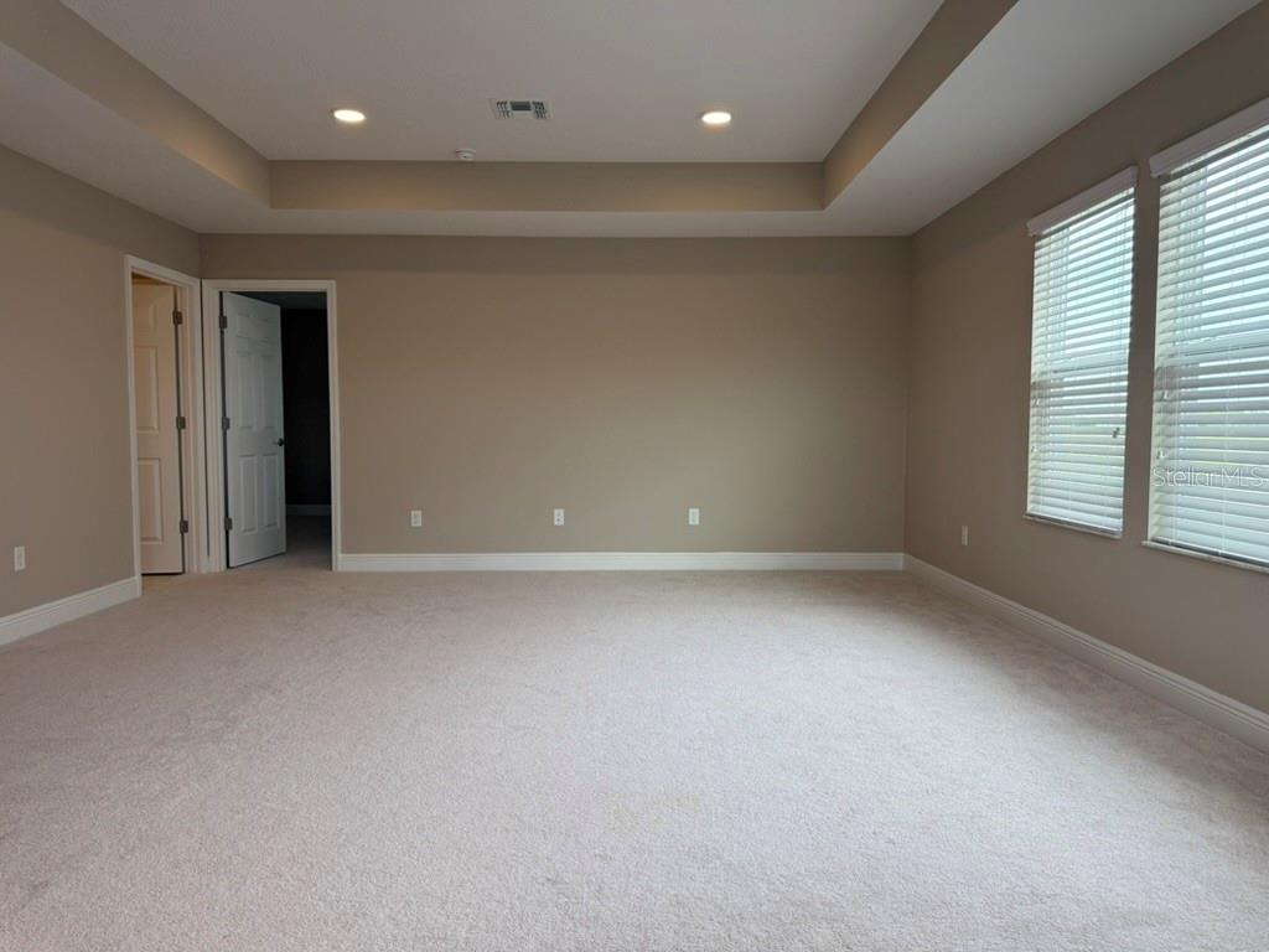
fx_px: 880
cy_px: 476
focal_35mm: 24
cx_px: 634
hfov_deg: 71.6
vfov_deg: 56.8
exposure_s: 1/238
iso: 125
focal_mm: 6.76
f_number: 1.78
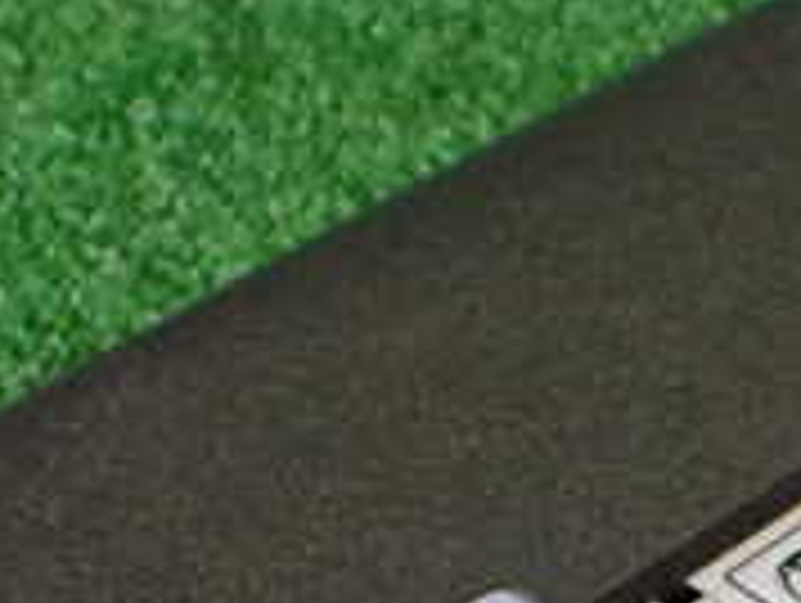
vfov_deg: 13.9
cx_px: 756
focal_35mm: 101
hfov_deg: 19.0
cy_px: 860
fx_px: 2340
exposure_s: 1/125
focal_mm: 5.4
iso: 800
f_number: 2.3
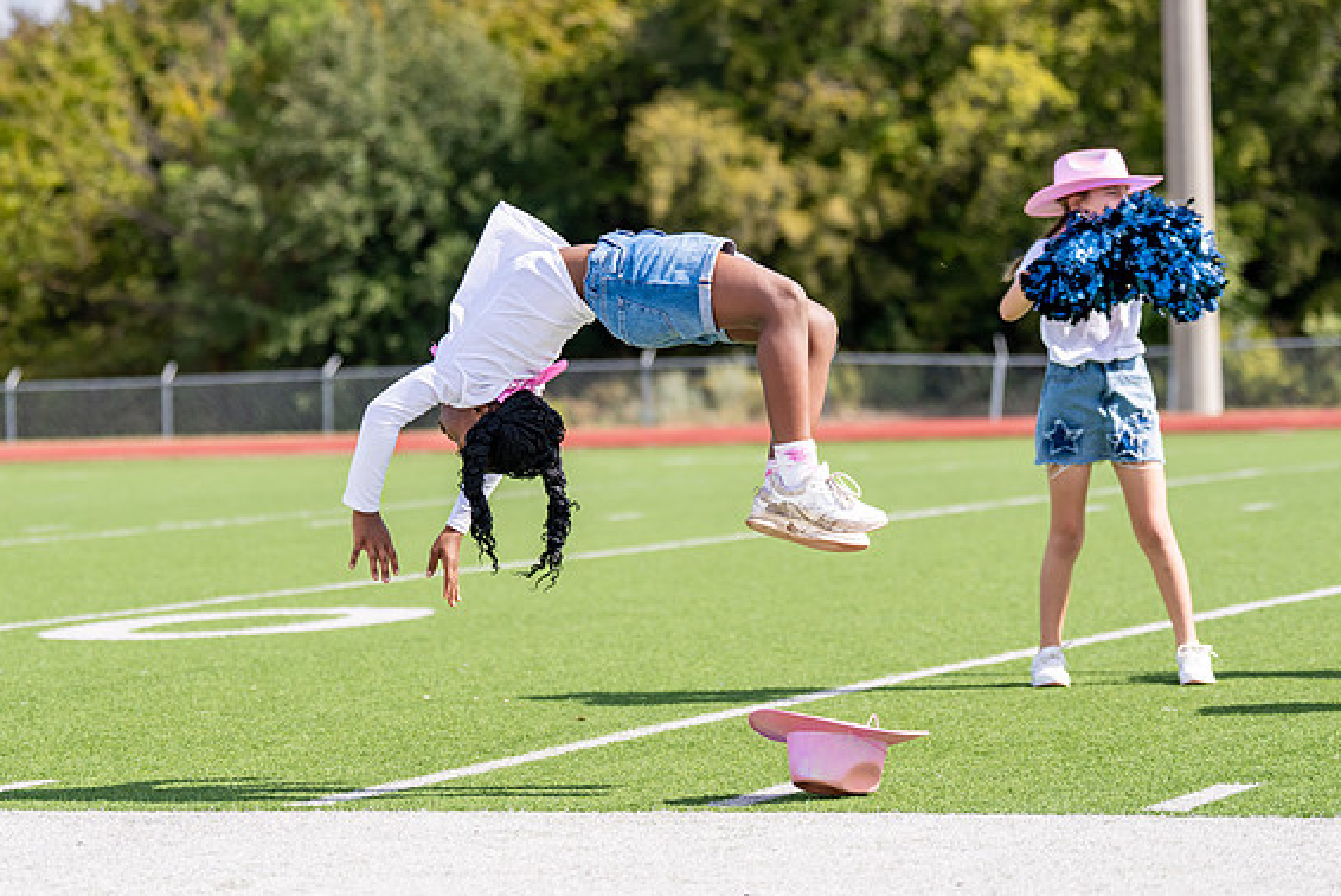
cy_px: 353
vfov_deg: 9.9
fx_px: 5180
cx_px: 568
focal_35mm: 139
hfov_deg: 14.7
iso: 250
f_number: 2.8
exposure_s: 1/4000
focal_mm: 92
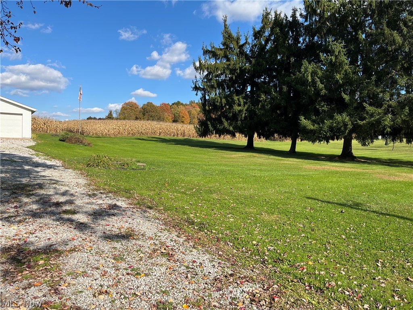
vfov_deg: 53.1
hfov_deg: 67.3
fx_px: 310
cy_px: 155
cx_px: 206
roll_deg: -1.2
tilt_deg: +0.2
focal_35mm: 26
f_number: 1.6
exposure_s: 1/2463
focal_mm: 5.1
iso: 50
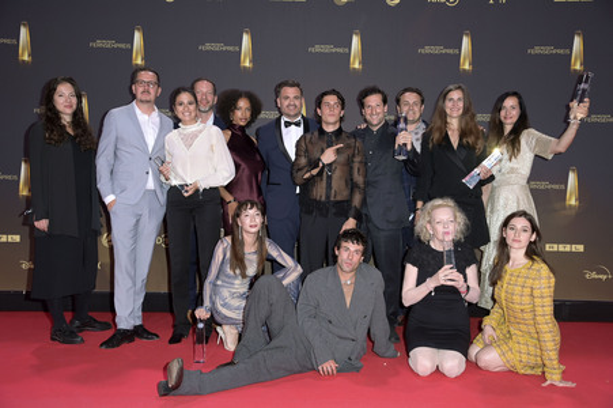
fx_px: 647
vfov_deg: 35.0
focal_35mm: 38
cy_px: 204
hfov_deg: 50.7
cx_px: 306
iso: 1250
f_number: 5
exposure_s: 1/250
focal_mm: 38
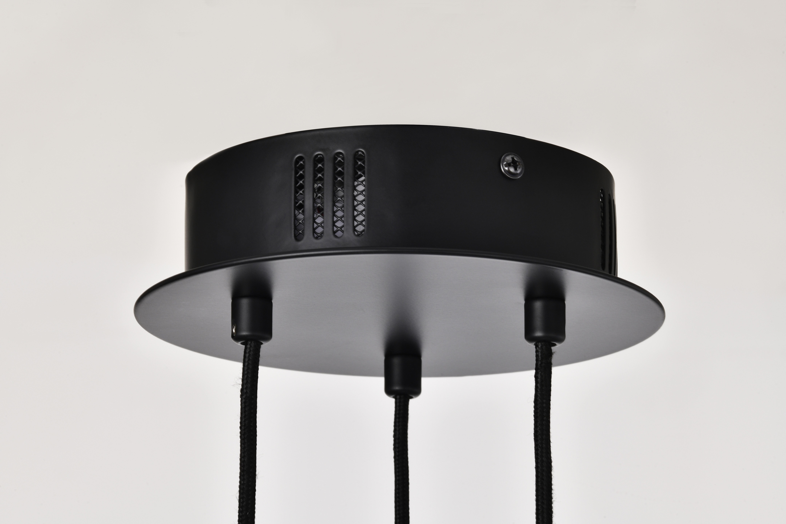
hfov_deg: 20.4
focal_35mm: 100
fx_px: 2183
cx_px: 393
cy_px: 262
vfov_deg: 13.7
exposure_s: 1/30
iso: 200
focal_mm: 100
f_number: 20
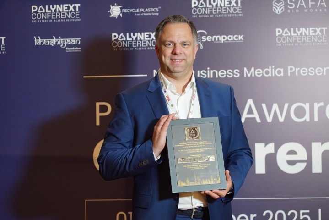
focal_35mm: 85
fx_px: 777
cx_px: 164
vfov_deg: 16.1
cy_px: 110
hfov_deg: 23.9
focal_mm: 85
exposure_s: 1/160
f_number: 3.2
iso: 1600
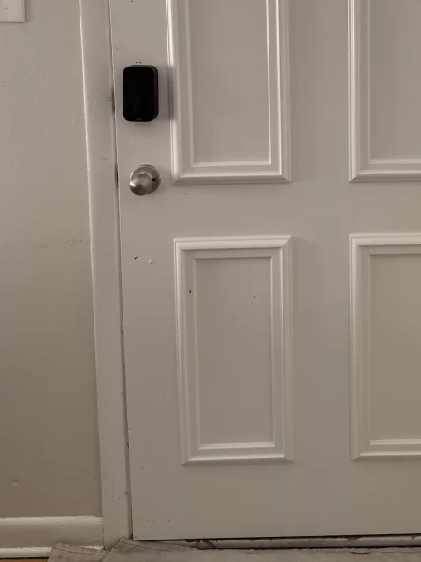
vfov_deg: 38.0
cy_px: 101
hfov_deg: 29.2
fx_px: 778
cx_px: 365
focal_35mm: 48
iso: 100
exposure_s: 1/212
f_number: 1.78
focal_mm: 6.76
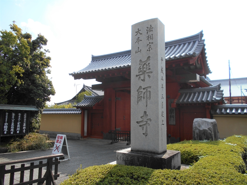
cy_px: 92
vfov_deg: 53.1
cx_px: 124
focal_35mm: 26
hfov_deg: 67.3
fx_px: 186
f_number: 3.2
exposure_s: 1/800
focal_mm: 4.6
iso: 80
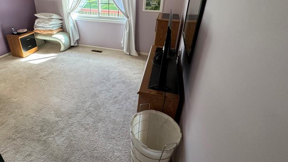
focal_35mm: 21
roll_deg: +0.0
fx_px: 160
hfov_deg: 82.6
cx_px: 112
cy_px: 62
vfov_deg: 53.0
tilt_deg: -26.8
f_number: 2.2
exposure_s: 1/120
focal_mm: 2.22
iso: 250
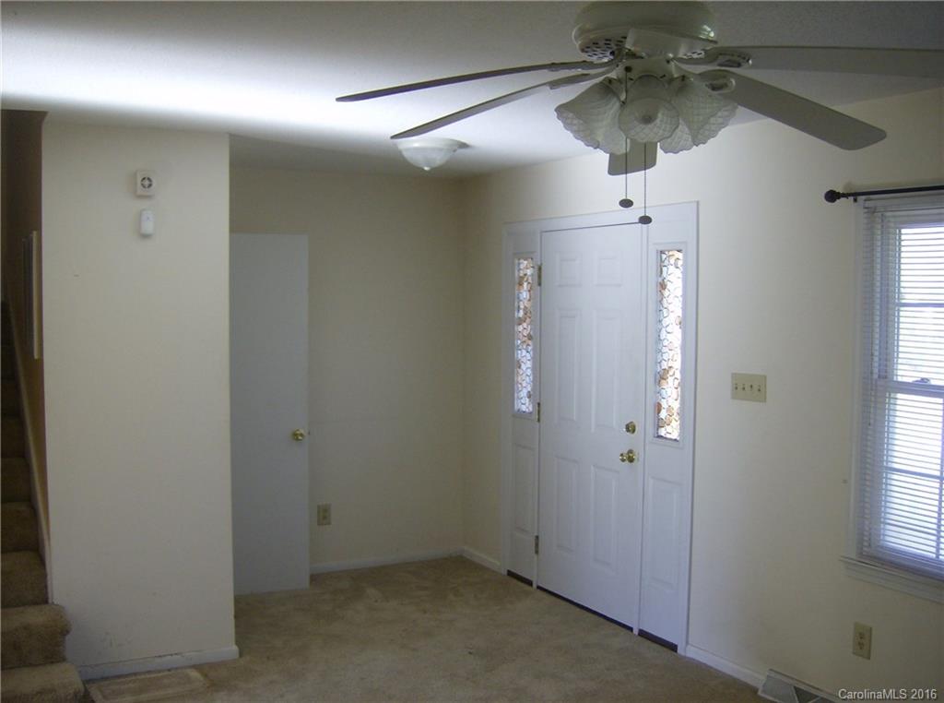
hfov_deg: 51.5
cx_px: 472
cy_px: 352
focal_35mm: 36
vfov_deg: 39.5
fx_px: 979
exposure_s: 1/64
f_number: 2.8
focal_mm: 6
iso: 123
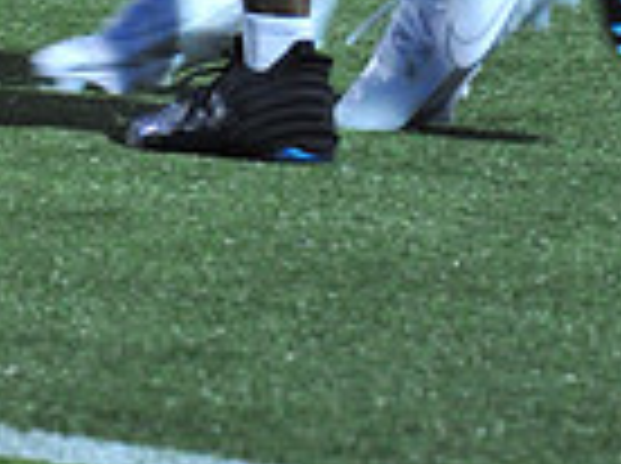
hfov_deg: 2.2
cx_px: 108
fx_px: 15939
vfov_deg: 1.7
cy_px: -680
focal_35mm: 890
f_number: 5.6
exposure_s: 1/200
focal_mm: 220
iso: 6400
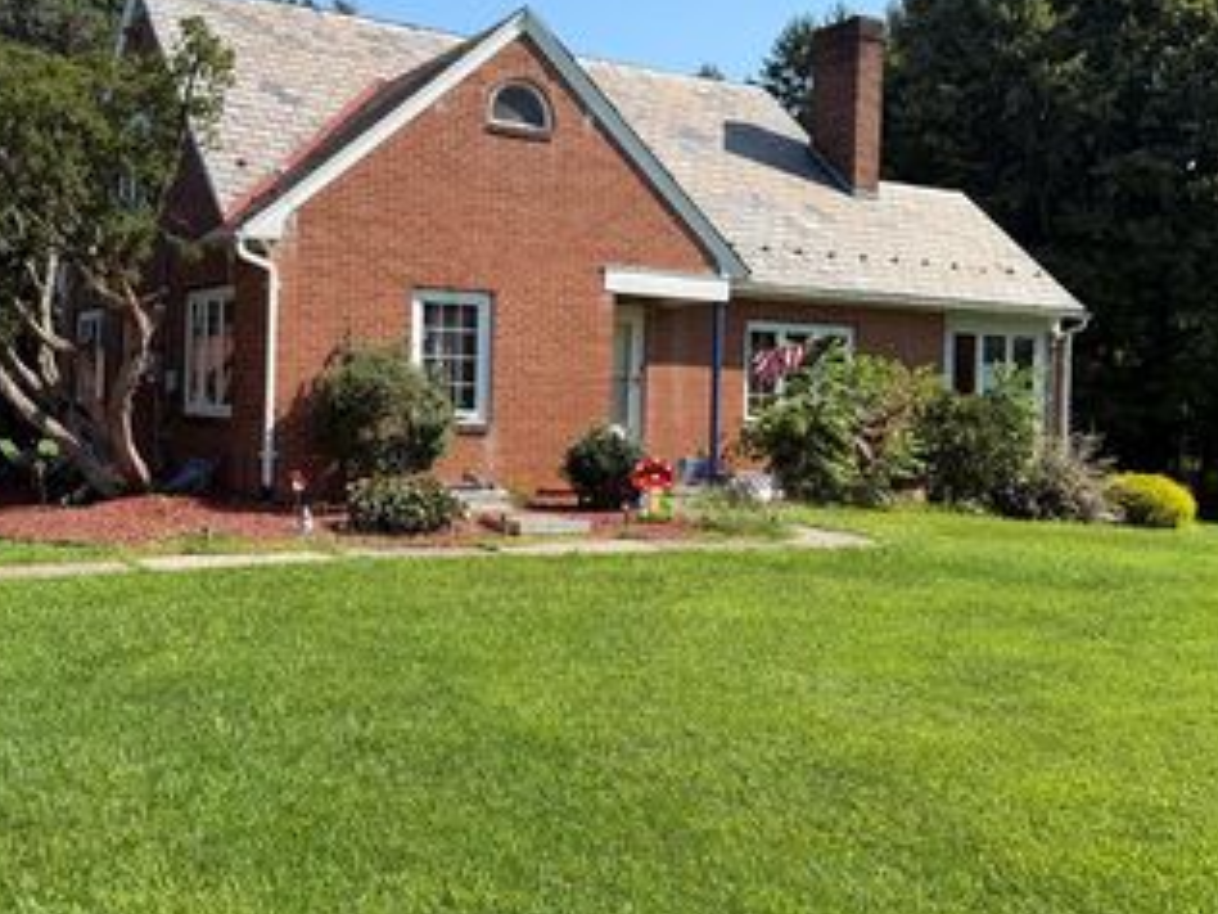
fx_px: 1337
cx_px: 536
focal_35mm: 38
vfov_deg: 37.6
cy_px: 380
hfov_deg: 48.9
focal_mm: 6.8
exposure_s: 1/2801
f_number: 1.8
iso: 80
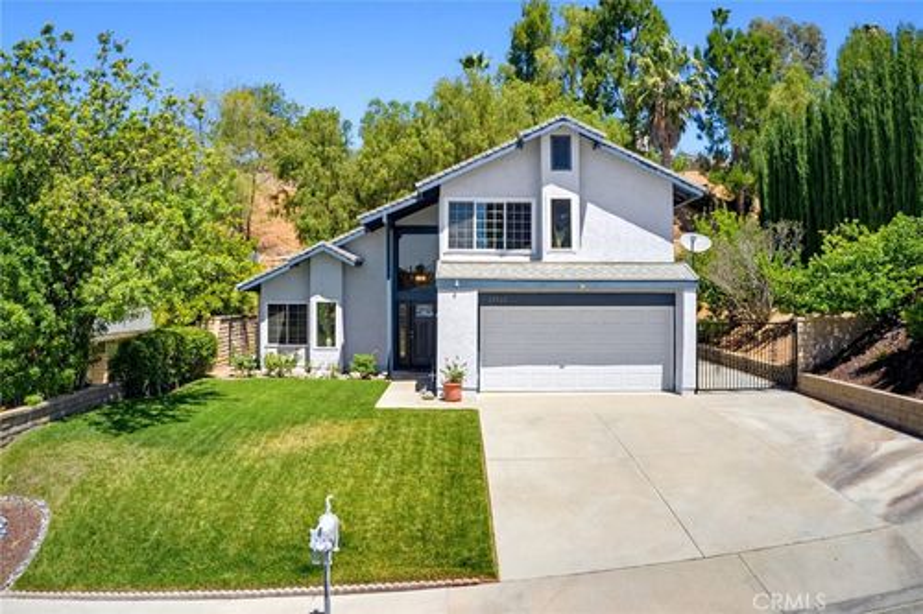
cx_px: 462
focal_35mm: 28
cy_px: 307
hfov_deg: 65.5
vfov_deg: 46.4
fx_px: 718
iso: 100
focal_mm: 10.3
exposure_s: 1/50
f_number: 11
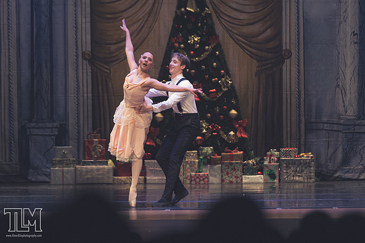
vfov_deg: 6.1
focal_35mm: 225
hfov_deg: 9.2
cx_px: 182
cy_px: 122
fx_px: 2280
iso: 560
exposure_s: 1/320
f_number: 2.8
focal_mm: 150
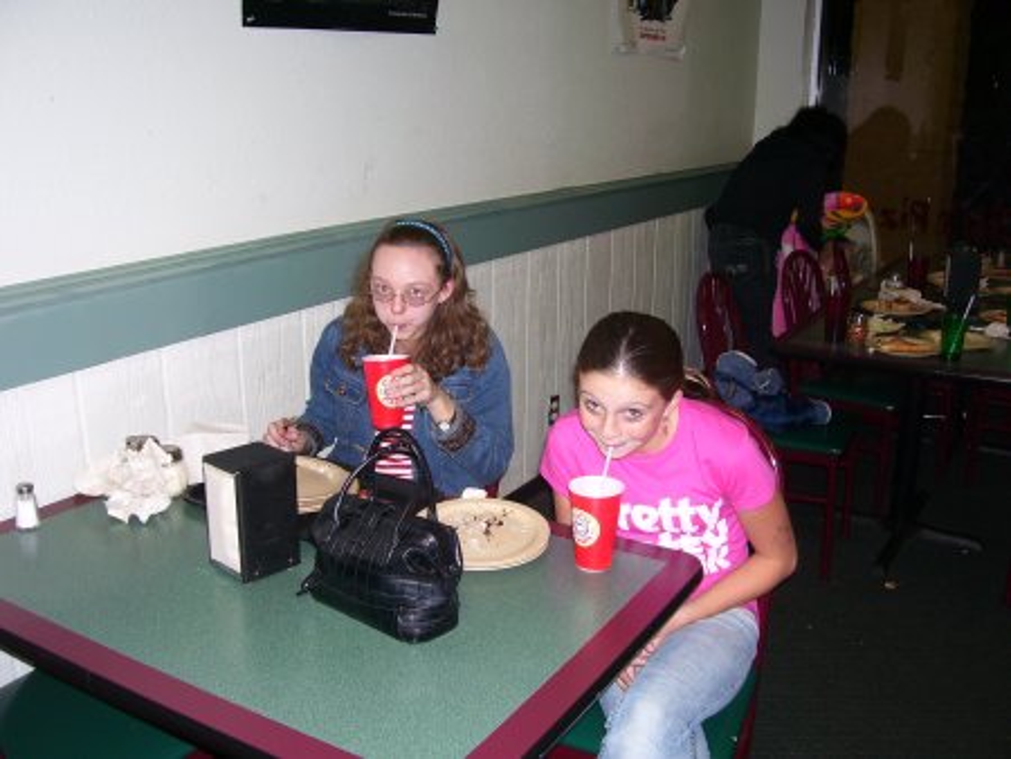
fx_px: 994
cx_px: 506
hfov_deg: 53.9
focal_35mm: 34
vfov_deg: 41.8
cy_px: 380
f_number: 2.7
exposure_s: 1/60
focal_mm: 5.6
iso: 80
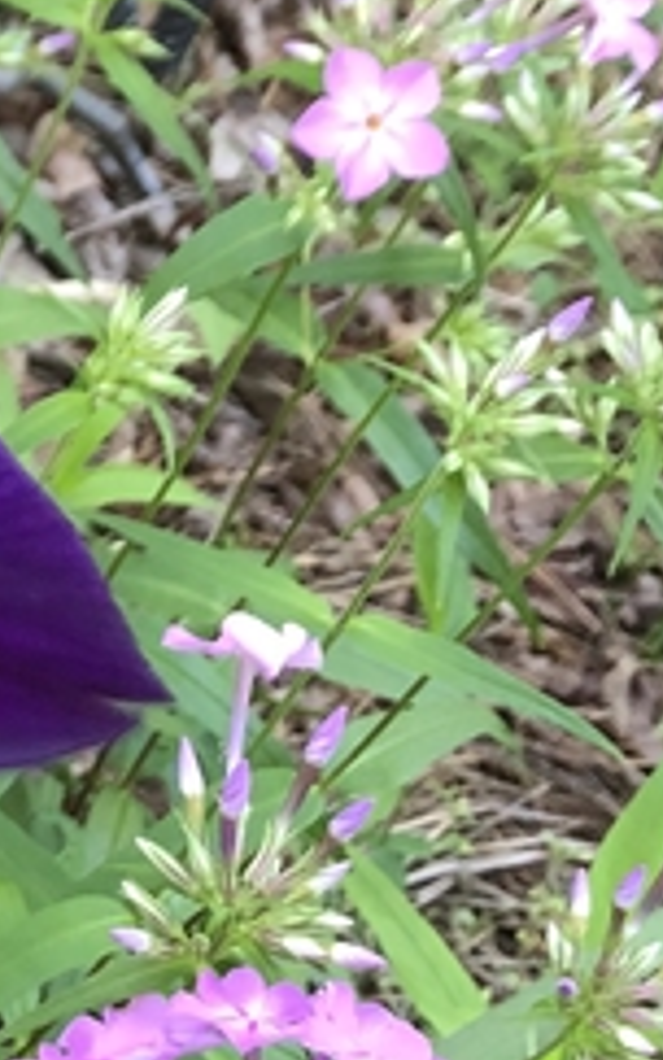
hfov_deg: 10.0
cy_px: -44
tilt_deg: -46.6
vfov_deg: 16.3
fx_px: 3612
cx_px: -510
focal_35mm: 125
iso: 40
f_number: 1.8
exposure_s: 1/30
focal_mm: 3.99
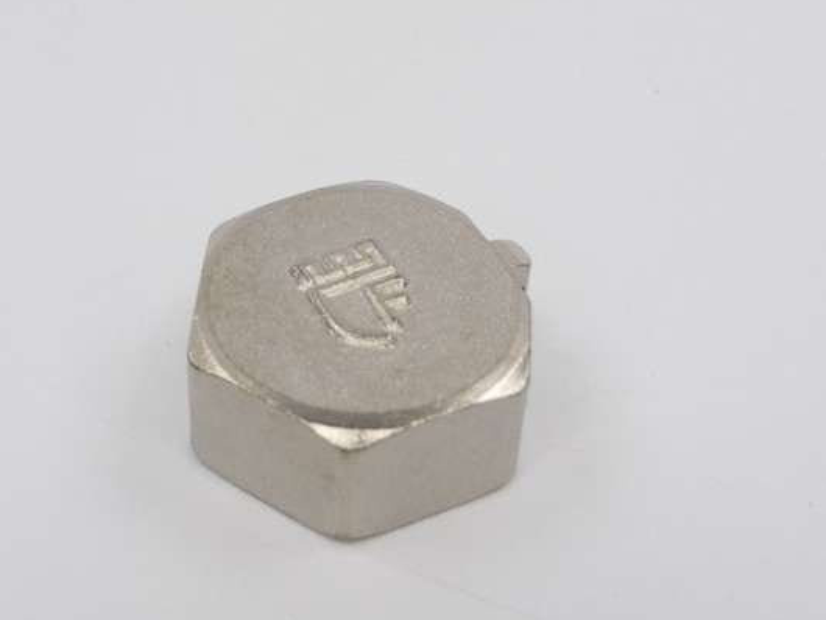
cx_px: 360
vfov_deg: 21.0
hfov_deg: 27.7
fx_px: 1671
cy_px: 315
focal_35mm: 70
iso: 100
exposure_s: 1/500
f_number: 4.4
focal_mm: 9.8
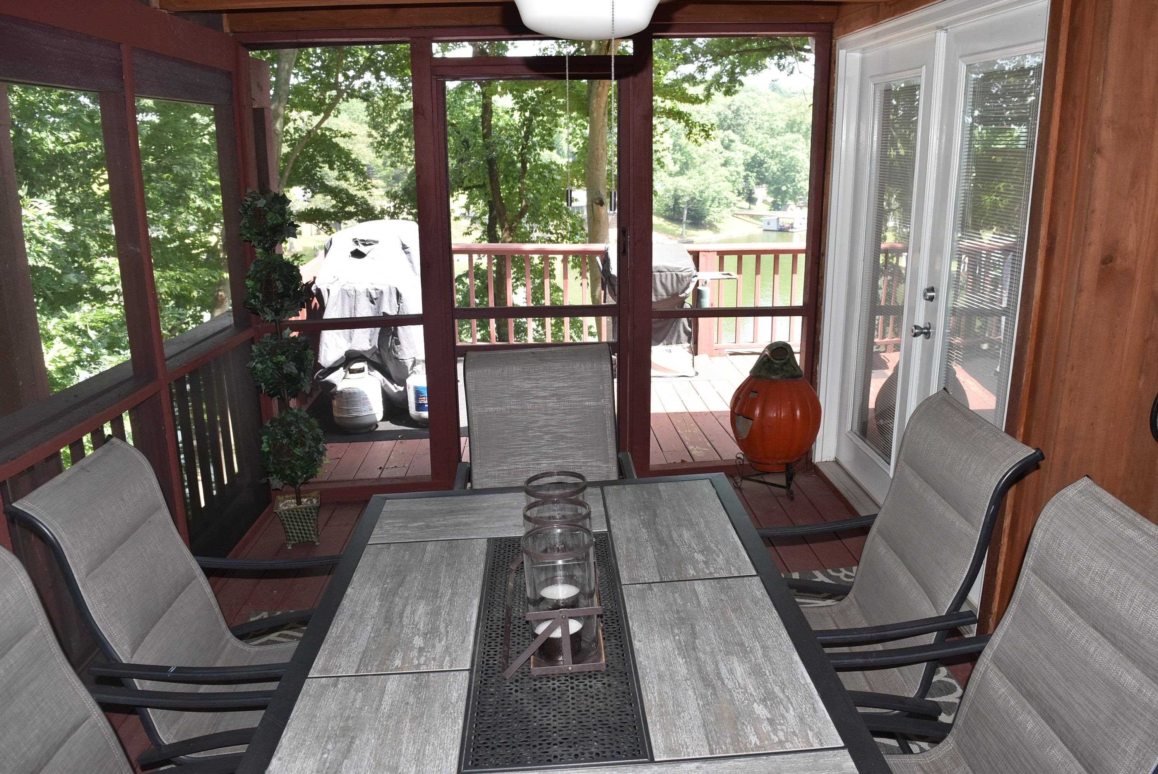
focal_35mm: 27
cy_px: 387
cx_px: 579
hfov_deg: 67.3
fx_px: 869
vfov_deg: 48.0
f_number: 5.6
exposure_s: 1/125
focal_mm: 18
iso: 450
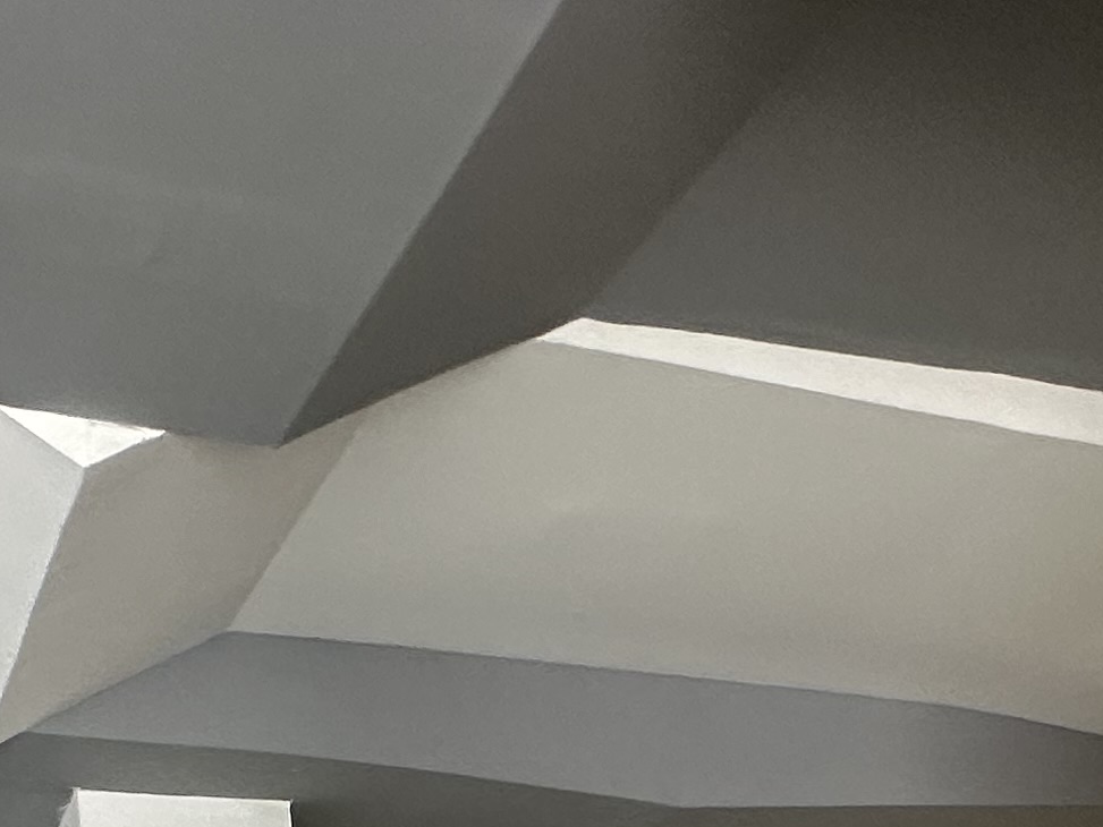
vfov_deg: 17.4
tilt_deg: -7.1
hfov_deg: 33.2
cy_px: 1687
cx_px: 571
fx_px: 1848
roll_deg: +1.1
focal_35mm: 58
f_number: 2.2
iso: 100
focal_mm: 2.22
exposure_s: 1/99
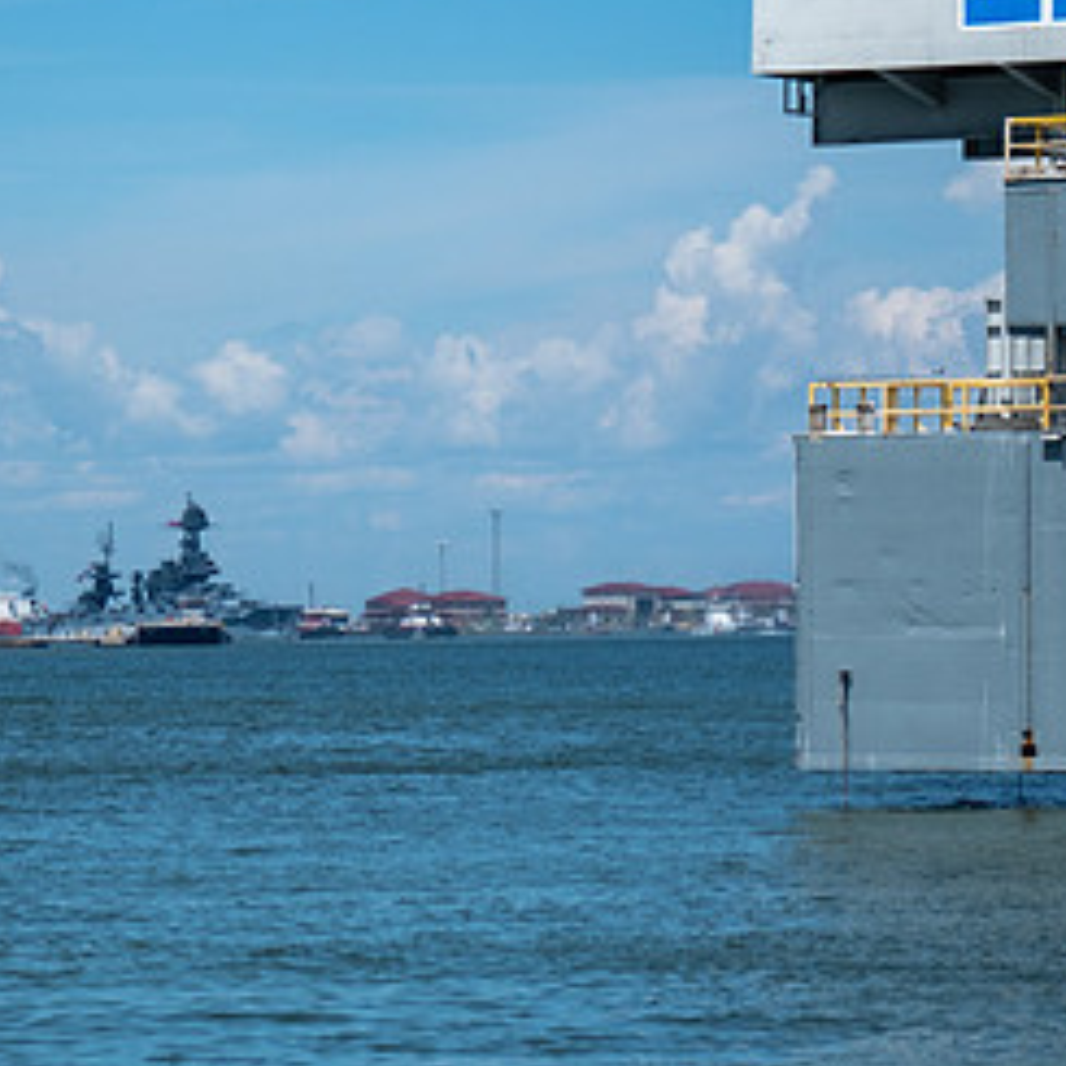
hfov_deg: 7.3
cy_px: 642
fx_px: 8397
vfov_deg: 7.3
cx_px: 235
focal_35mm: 241
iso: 160
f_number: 4
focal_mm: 80
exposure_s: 1/3200
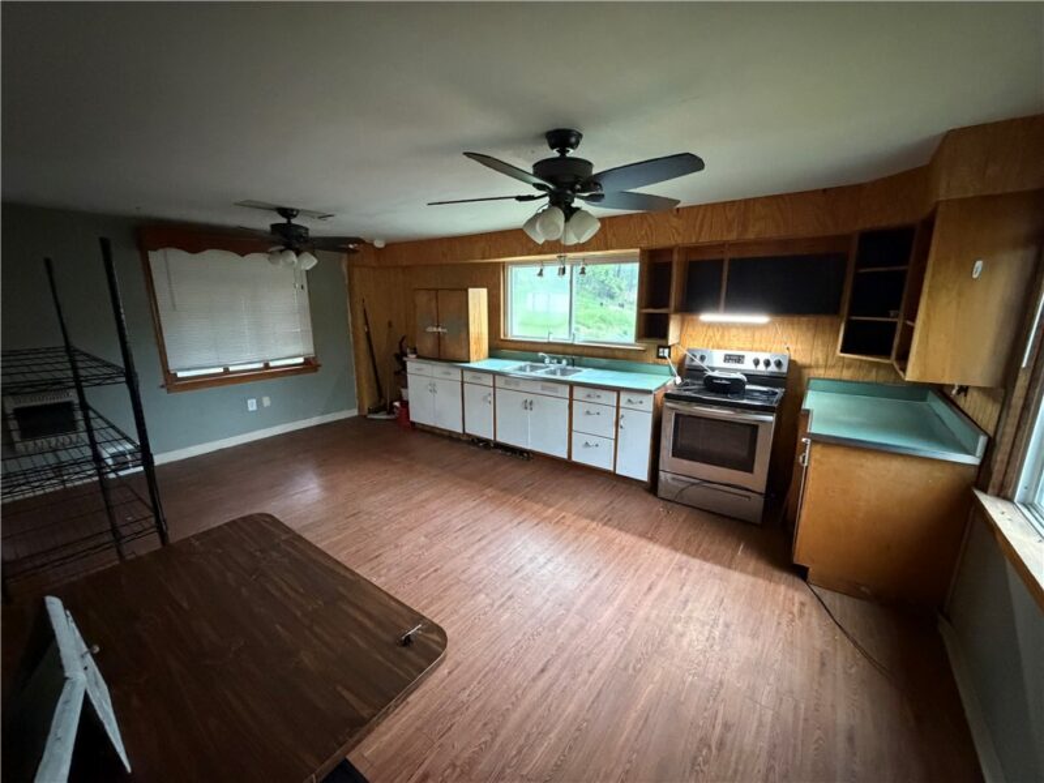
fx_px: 422
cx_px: 522
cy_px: 392
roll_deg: +0.4
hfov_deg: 102.1
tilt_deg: -12.1
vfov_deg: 85.7
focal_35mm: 14
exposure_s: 1/40
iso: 1250
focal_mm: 2.22
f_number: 2.2
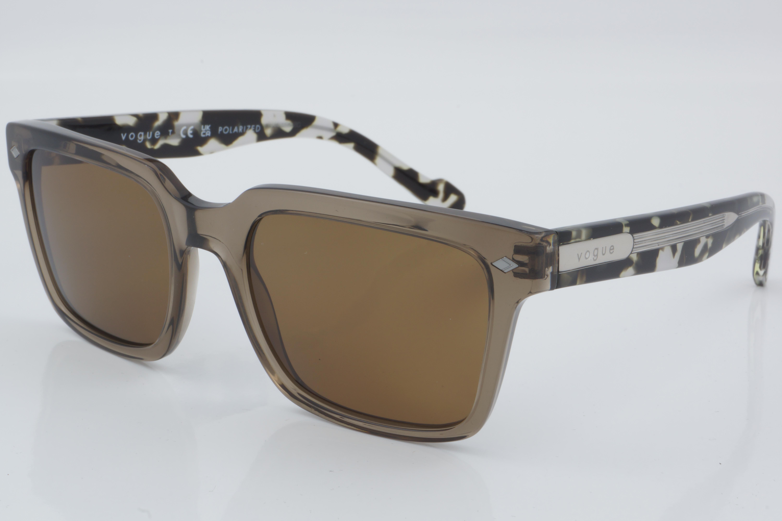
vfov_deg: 16.6
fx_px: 1792
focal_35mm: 82
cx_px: 391
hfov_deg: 24.6
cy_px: 260
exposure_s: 1/4
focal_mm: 55
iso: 100
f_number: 32
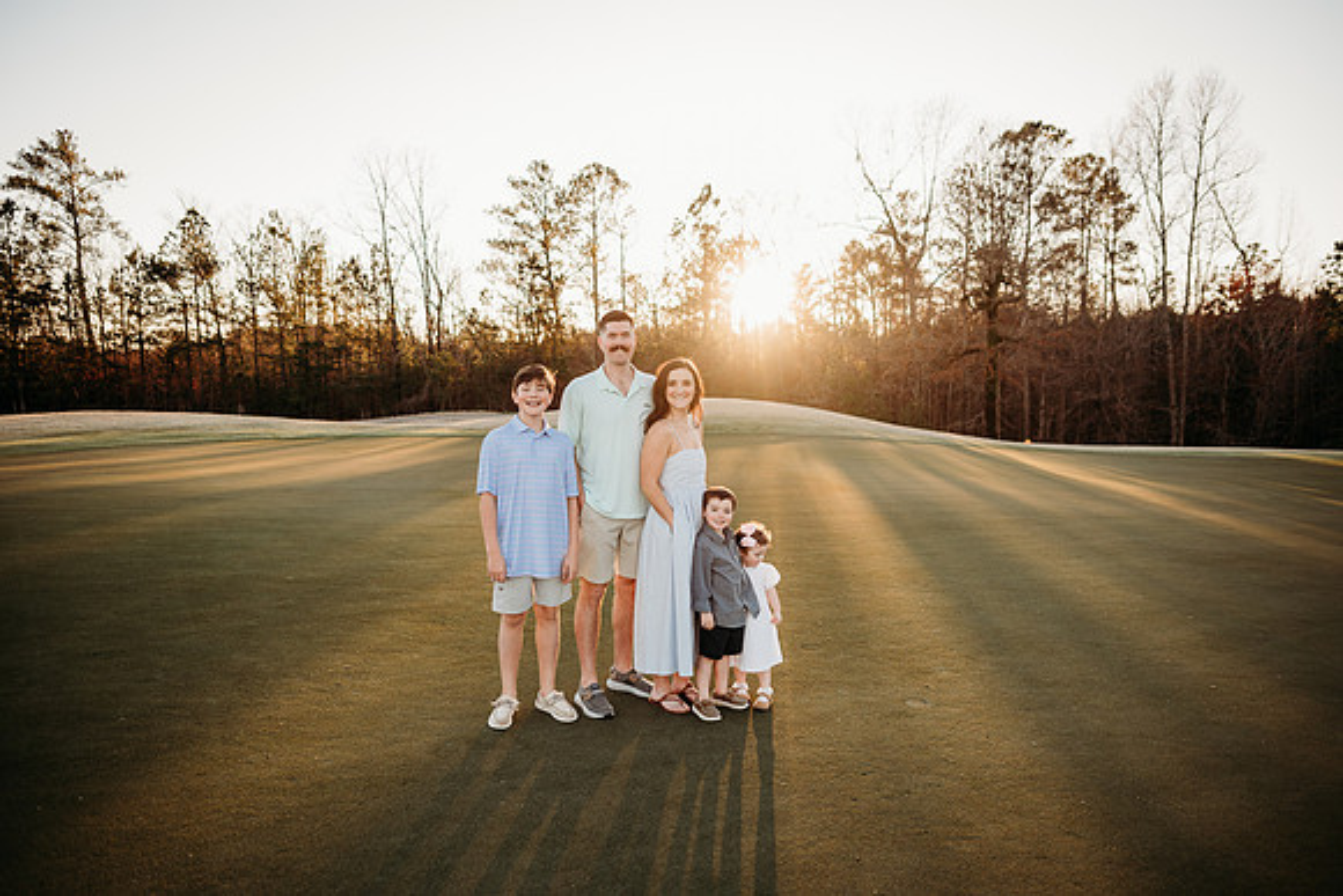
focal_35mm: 24
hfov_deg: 73.7
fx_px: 896
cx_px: 672
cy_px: 448
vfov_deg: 53.2
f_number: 2.5
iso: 160
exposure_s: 1/640
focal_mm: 24
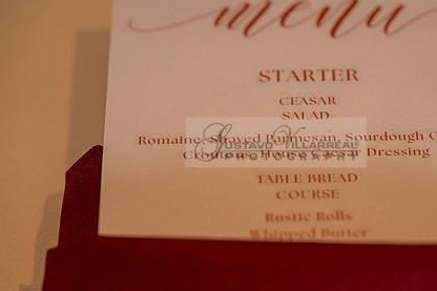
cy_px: 142
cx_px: 277
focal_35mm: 134
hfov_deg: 15.3
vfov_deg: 10.2
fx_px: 1626
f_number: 4
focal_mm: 96
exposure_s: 1/160
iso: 1000
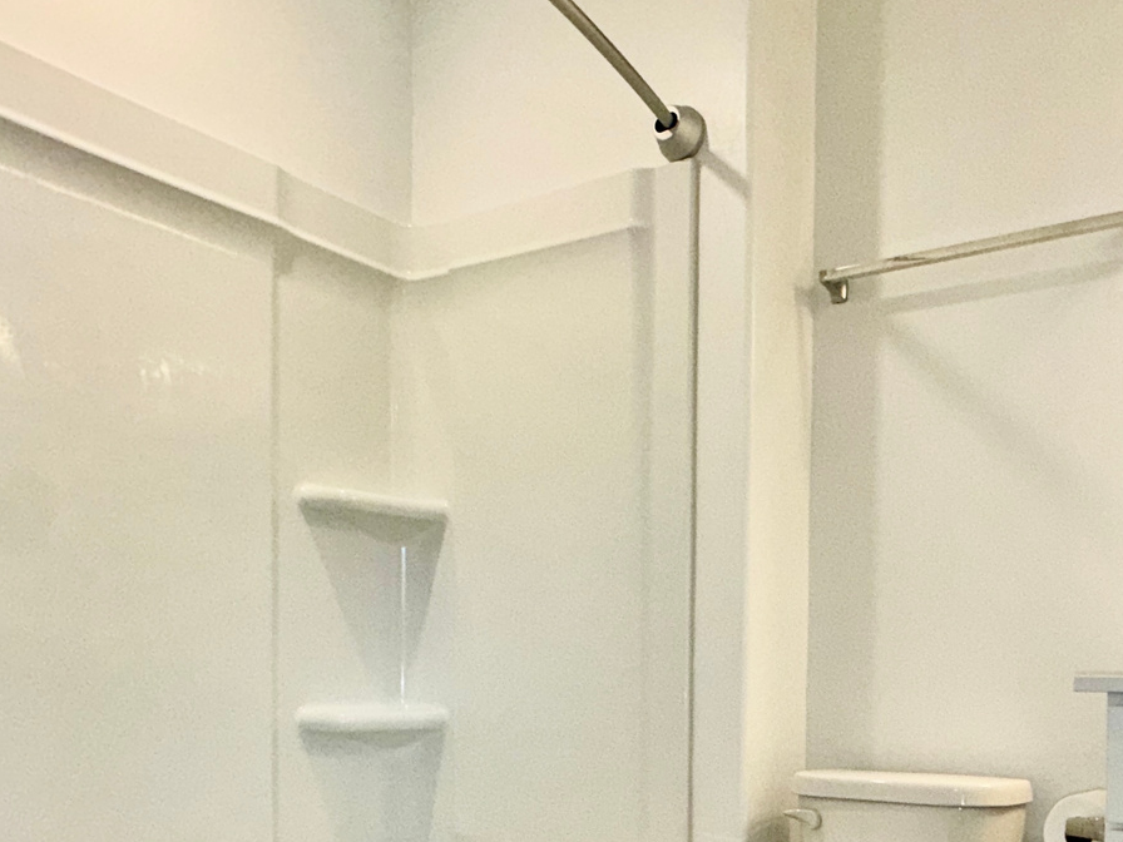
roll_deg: -0.4
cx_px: 867
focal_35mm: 32
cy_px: 704
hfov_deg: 53.7
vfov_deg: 41.7
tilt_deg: -1.2
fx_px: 1038
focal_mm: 2.22
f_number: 2.2
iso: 100
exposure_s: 1/122
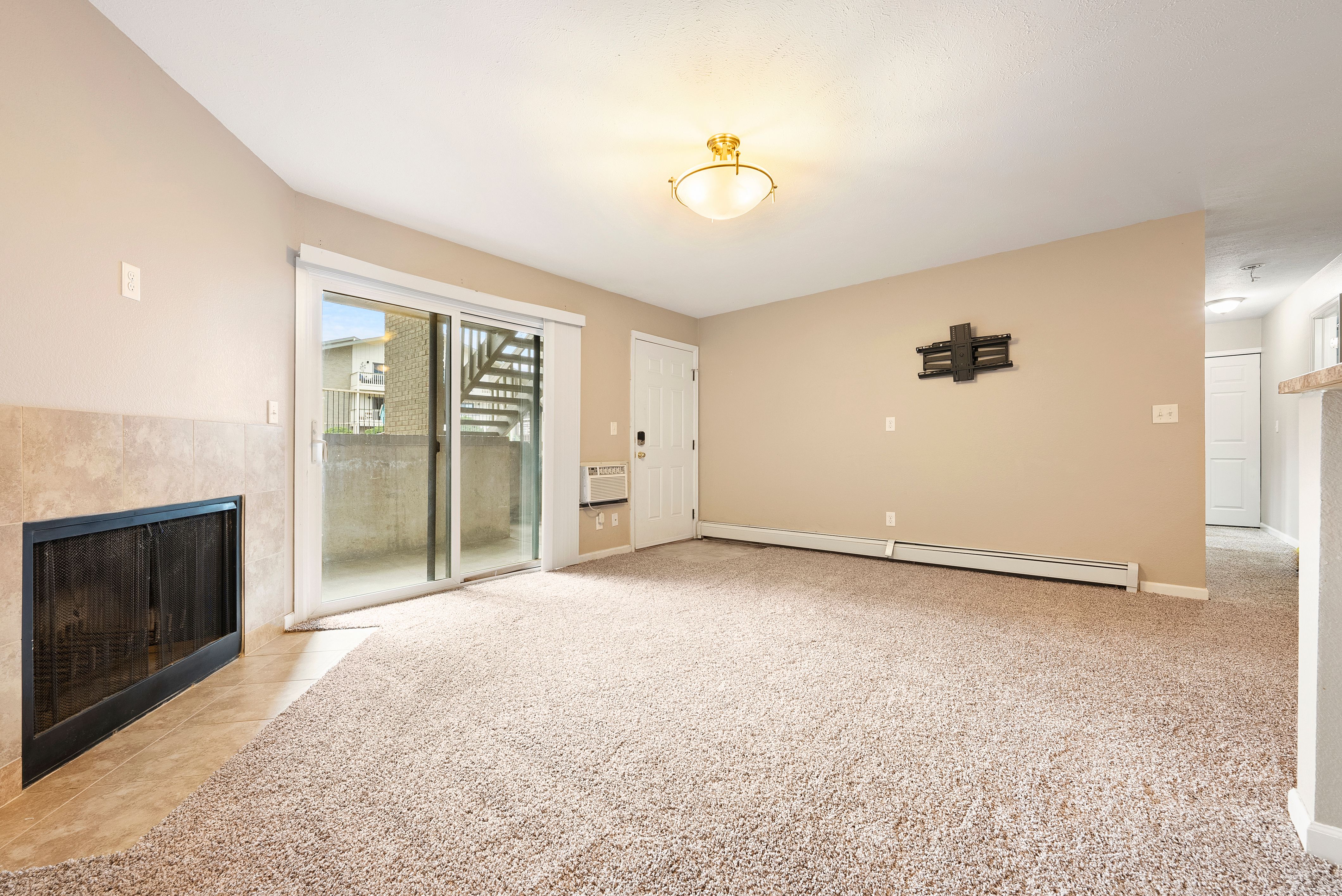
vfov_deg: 81.3
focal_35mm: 14
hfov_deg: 104.2
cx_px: 671
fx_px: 522
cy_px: 448
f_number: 8
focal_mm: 14
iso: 800
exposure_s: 1/2.5
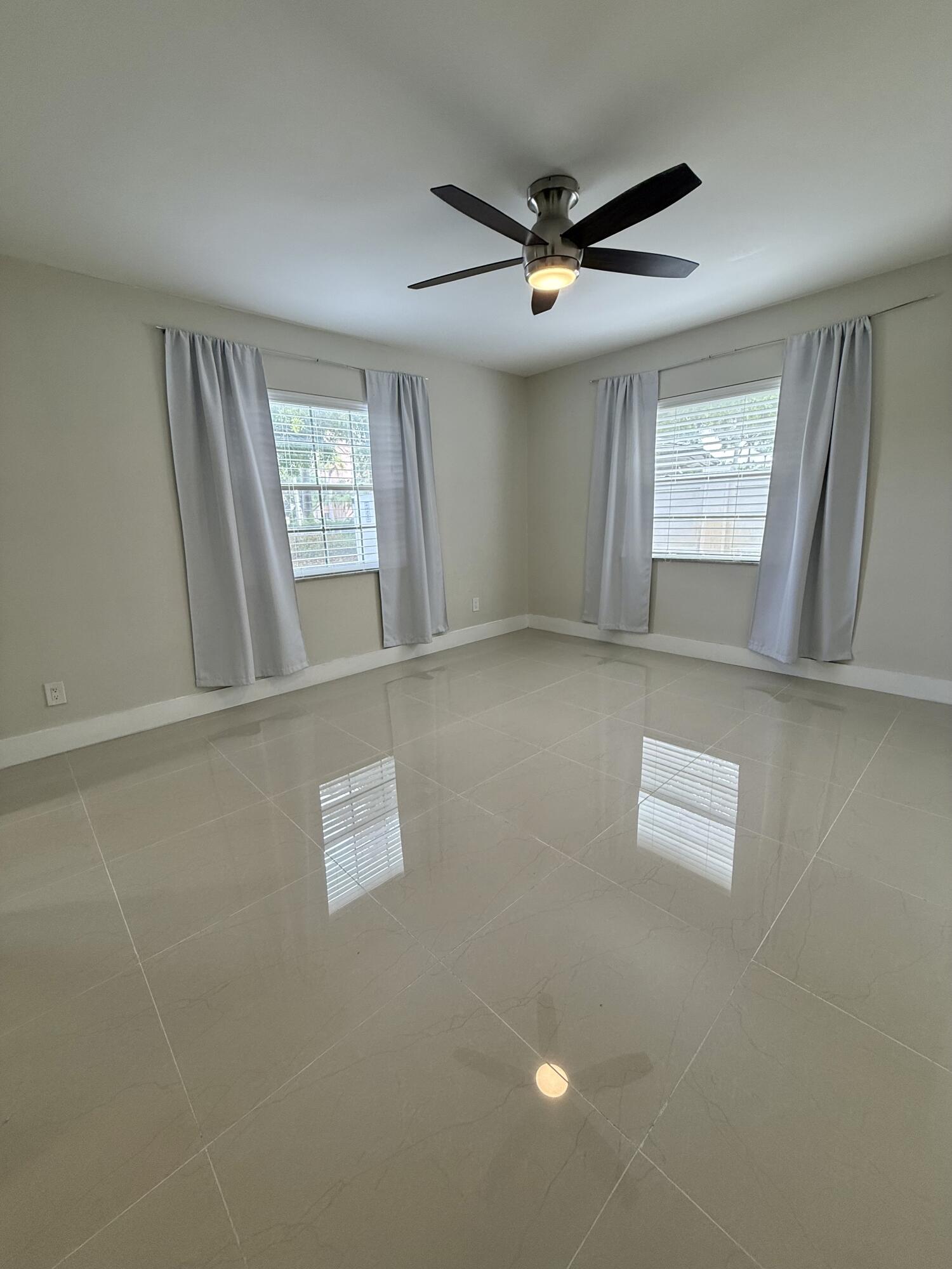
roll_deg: +1.5
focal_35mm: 14
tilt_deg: -13.4
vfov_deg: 102.1
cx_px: 476
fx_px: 513
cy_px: 634
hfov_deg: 85.7
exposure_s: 1/120
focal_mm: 2.22
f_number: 2.2
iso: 125
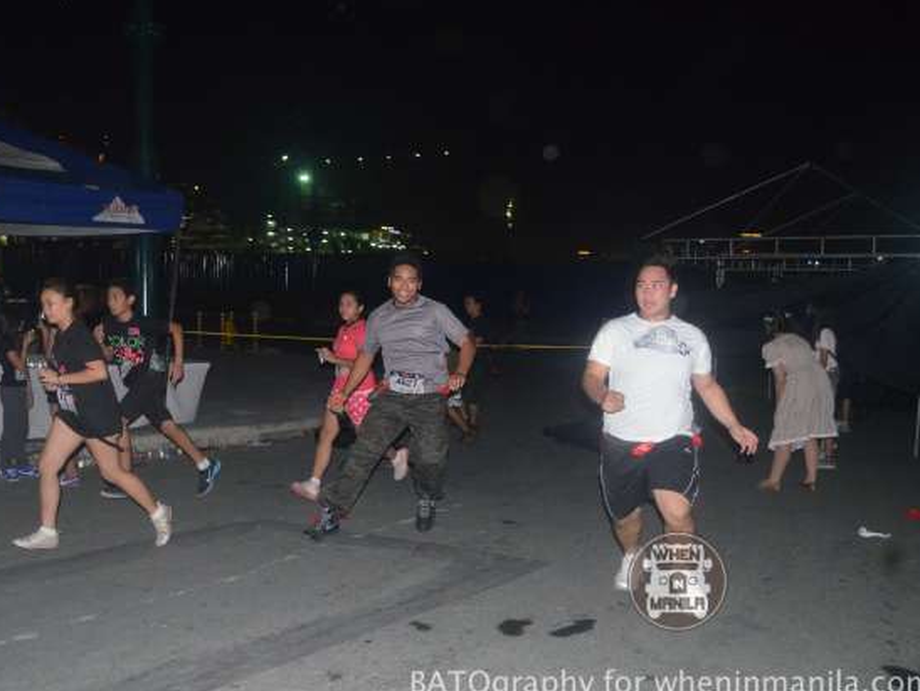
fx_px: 984
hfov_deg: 50.0
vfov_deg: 38.7
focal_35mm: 37
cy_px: 351
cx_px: 409
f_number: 4
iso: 3200
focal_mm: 22
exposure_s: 1/60
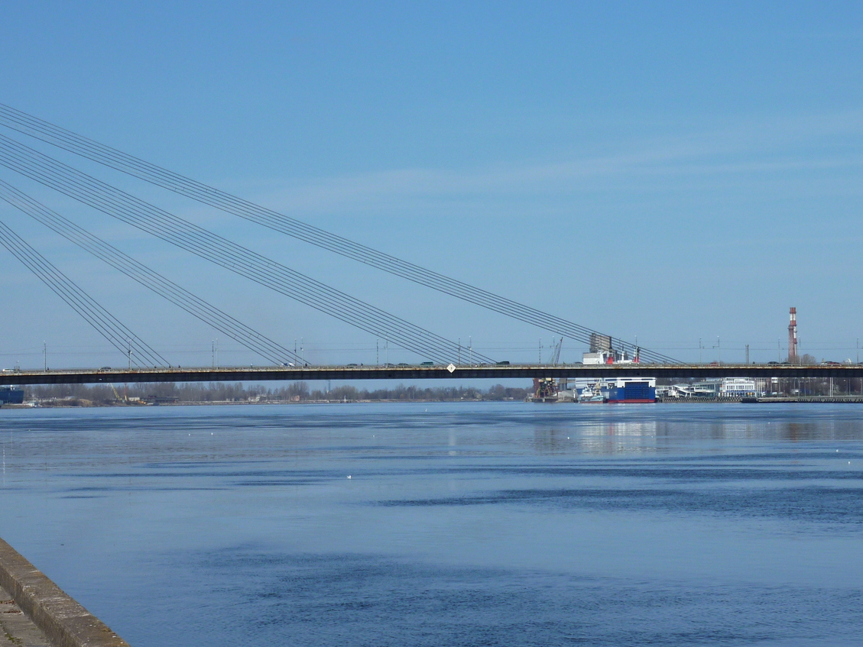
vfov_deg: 14.5
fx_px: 2543
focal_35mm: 102
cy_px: 303
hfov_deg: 19.2
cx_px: 367
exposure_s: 1/640
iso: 80
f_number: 5.6
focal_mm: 11.9
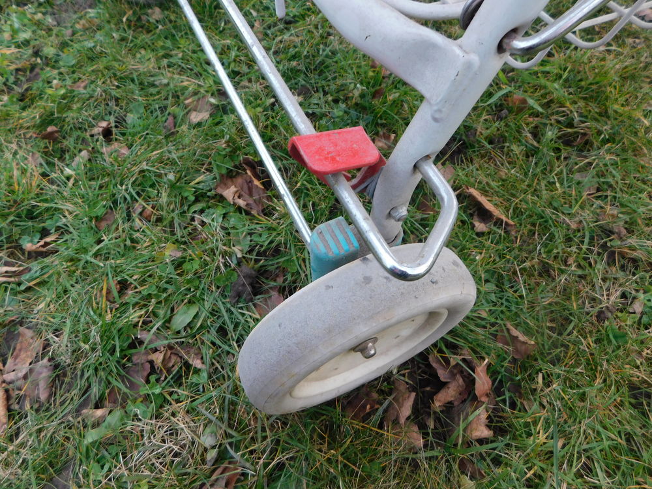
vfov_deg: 58.9
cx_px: 326
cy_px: 244
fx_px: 433
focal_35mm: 23
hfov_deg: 73.9
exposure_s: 1/30
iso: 200
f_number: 3
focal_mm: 4
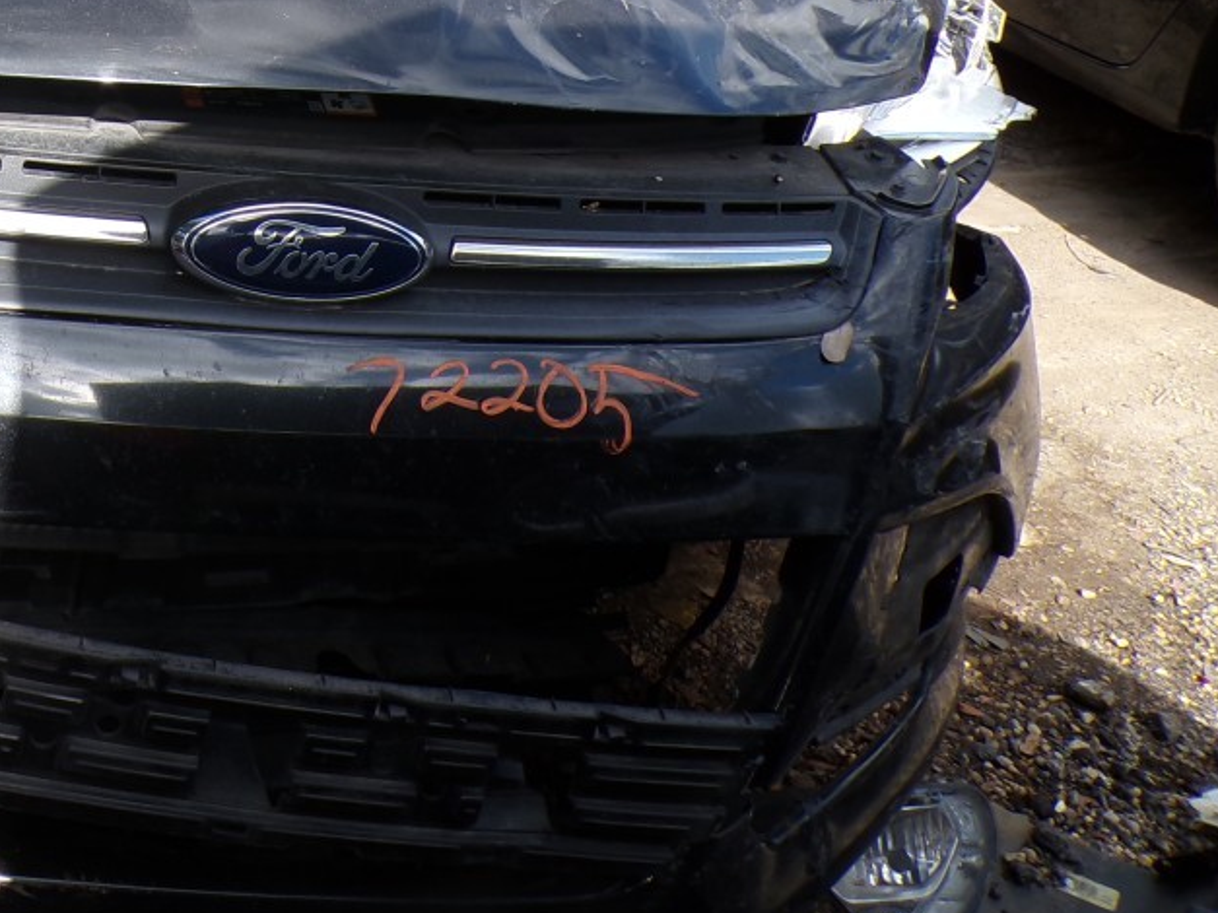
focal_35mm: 49
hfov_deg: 36.2
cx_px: 87
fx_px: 1724
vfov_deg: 28.4
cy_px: 70
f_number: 4.4
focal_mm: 4.3
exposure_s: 1/320
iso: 100
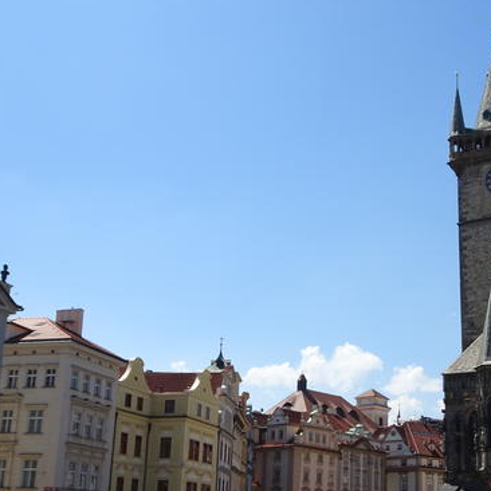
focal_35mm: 51
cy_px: 303
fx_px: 818
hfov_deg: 33.1
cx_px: 327
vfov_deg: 33.3
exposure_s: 1/1000
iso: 80
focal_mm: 5.61
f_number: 4
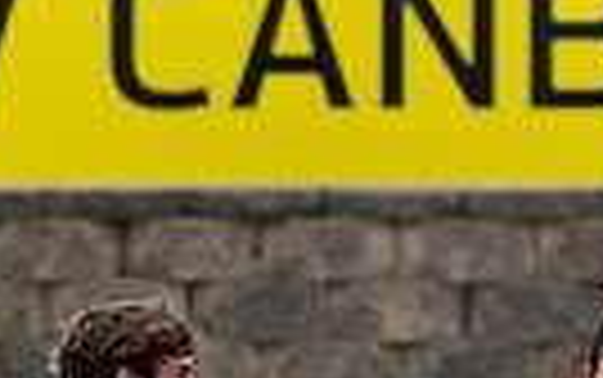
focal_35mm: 2880
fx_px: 47369
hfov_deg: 0.7
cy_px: 688
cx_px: 947
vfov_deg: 0.5
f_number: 4.5
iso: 450
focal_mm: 200
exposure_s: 1/1000
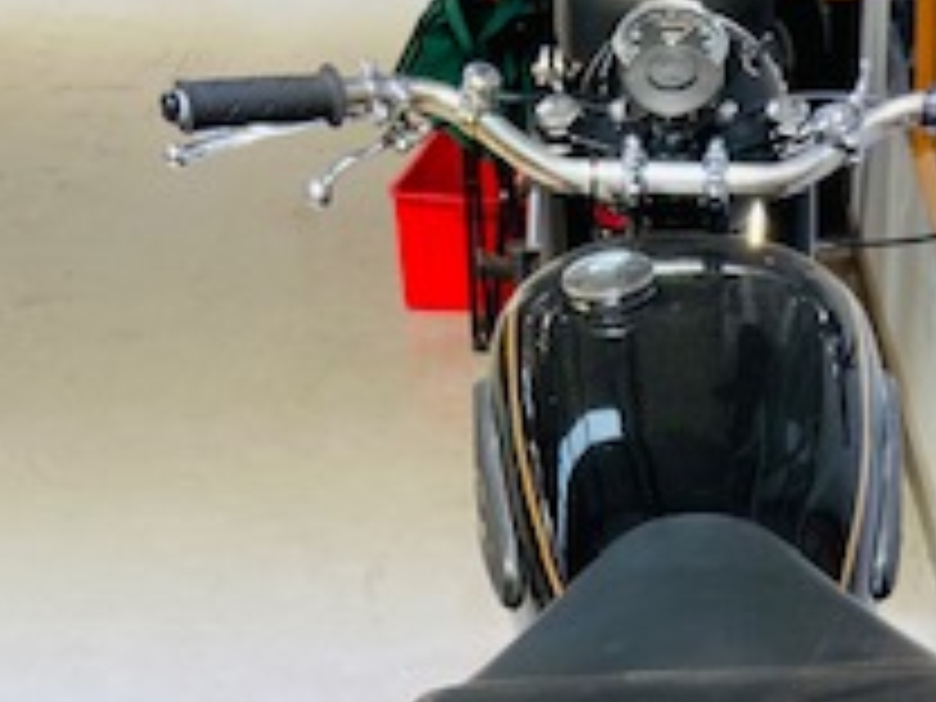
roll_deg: -1.1
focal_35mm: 80
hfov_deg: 24.0
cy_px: 1098
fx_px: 2163
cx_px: 756
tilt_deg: -37.1
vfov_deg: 16.5
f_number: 1.8
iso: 40
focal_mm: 4.25
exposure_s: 1/122
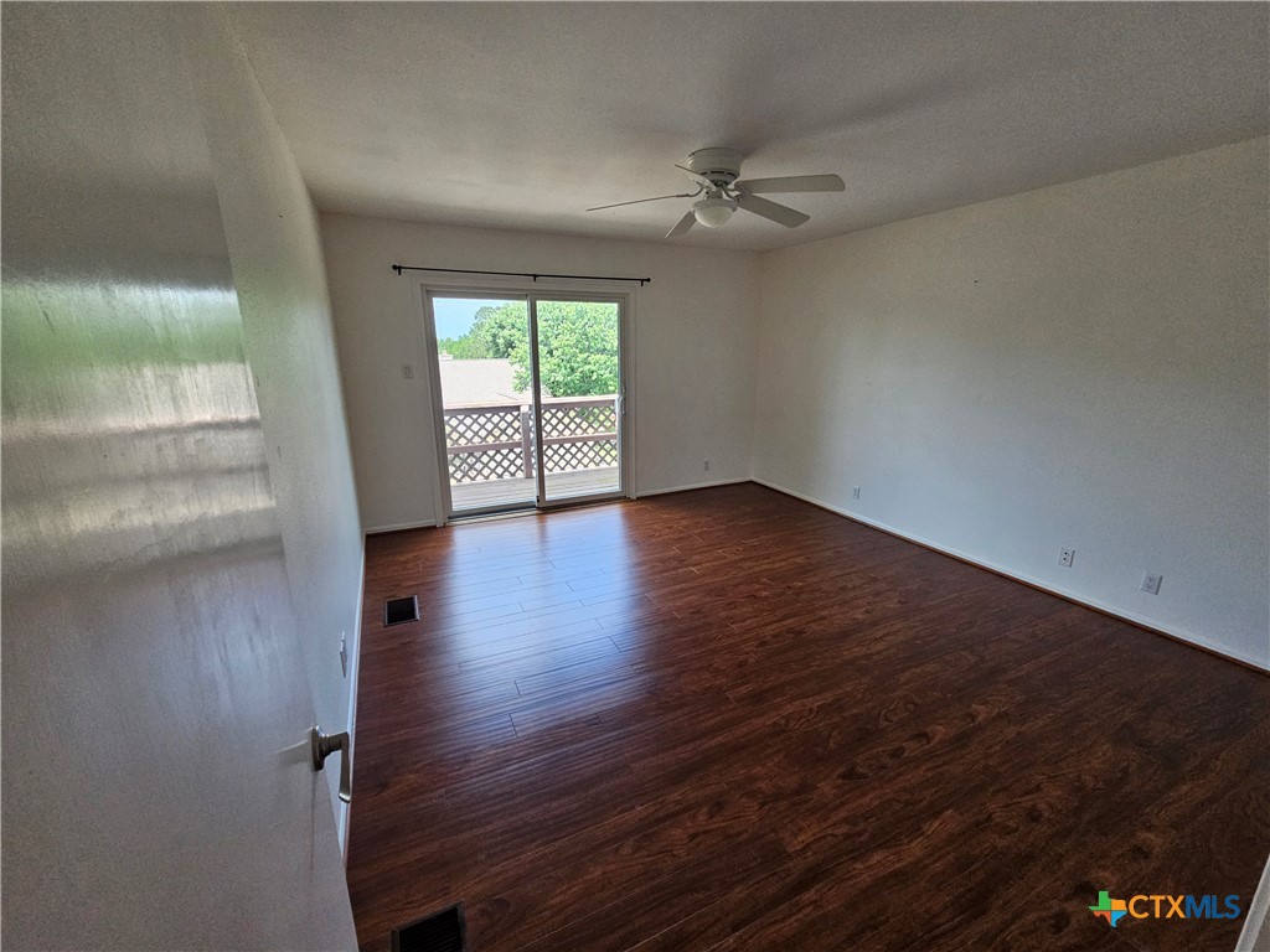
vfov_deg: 89.9
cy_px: 476
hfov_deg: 106.2
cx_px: 635
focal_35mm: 13
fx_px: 477
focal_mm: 2.2
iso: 125
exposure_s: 1/207
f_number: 2.2
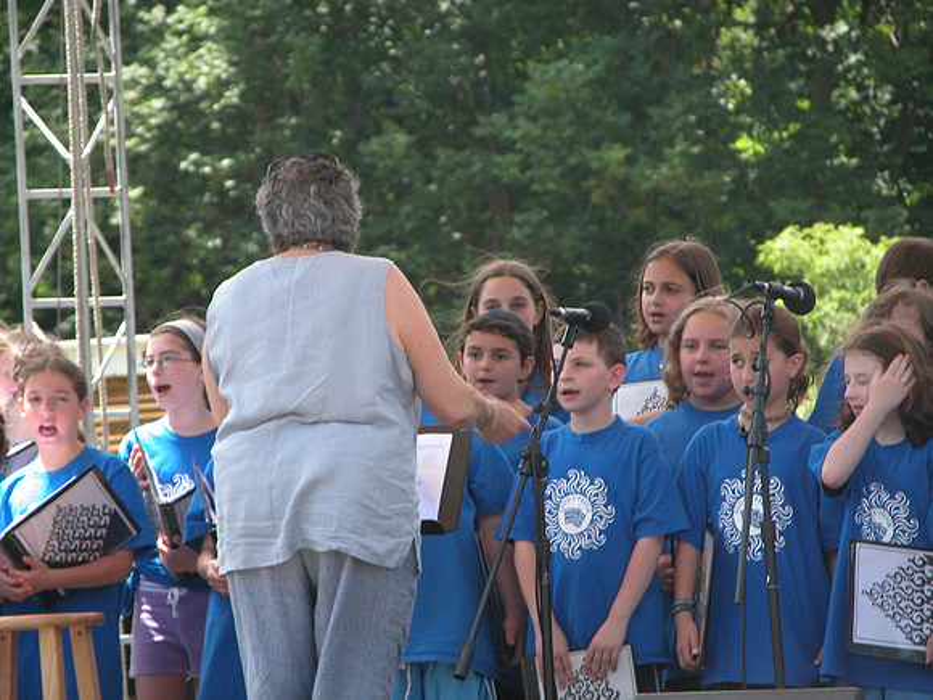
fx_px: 7547
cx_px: 466
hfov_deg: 7.1
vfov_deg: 5.3
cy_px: 350
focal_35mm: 280
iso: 100
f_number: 4.2
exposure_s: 1/113
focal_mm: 71.2
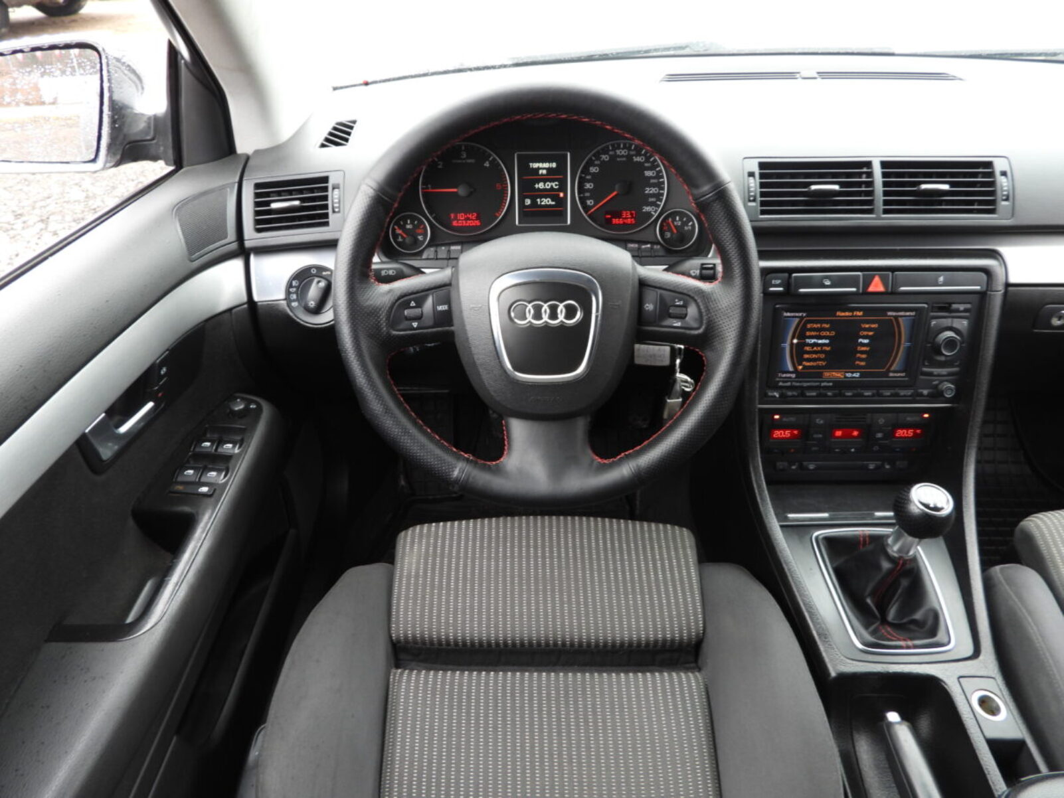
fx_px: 738
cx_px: 532
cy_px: 399
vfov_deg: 56.8
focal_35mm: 24
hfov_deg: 71.6
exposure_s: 1/30
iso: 110
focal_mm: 4.3
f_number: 2.8
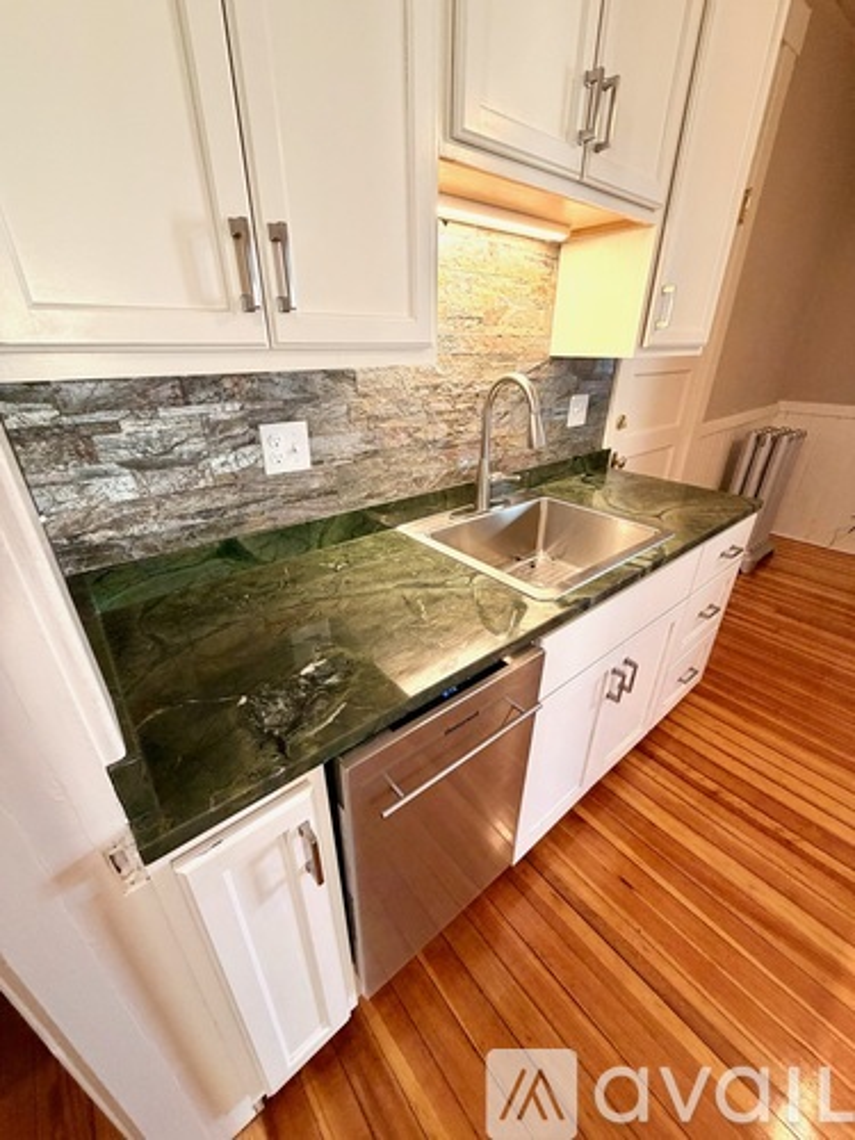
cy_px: 570
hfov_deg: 85.7
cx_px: 428
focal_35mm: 14
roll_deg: +0.0
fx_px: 461
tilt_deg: -26.2
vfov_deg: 102.1
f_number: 2.2
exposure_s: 1/60
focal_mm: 2.22
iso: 320
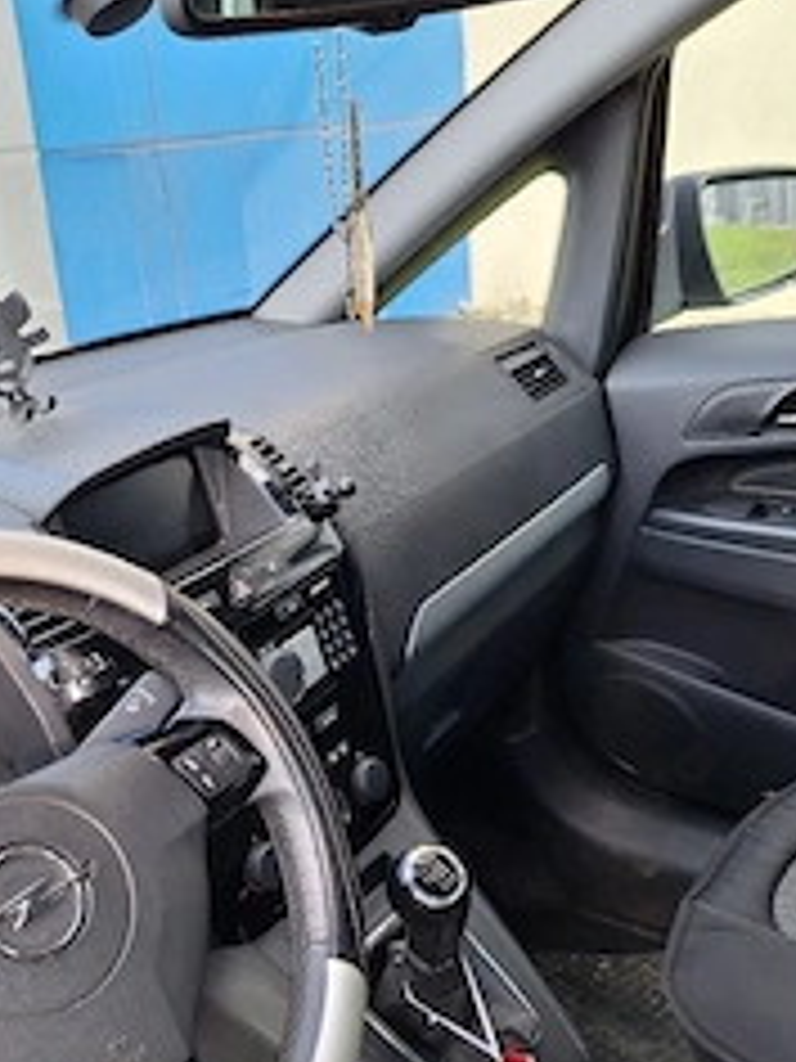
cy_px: 554
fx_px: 1196
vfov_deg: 47.9
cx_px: 306
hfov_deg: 36.6
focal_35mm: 39
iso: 40
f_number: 1.8
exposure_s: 1/169
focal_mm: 5.54
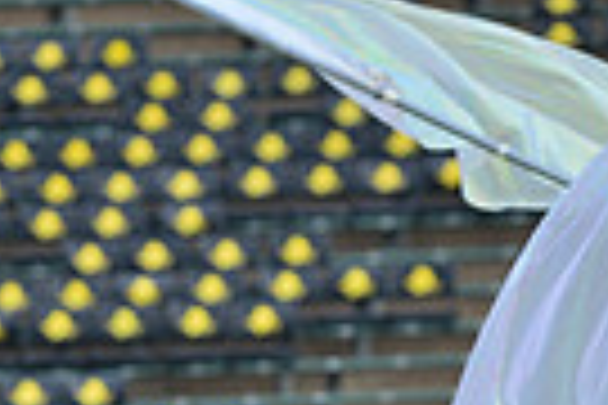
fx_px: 11213
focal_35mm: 664
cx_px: 241
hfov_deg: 3.1
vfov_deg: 2.1
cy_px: 999
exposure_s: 1/1000
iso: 200
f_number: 5.6
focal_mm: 200
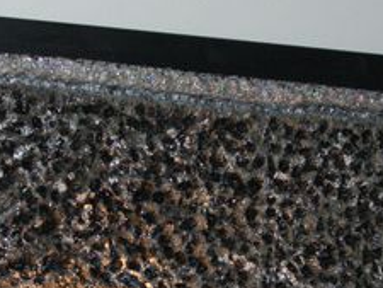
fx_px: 1428
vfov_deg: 11.4
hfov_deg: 15.3
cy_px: 291
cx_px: 180
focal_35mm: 129
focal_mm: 11.8
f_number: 3.6
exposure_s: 1/60
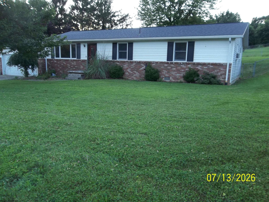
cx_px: 134
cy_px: 101
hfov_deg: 65.3
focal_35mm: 27
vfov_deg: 51.4
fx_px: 210
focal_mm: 4.9
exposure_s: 1/30
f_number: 3.5
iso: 80
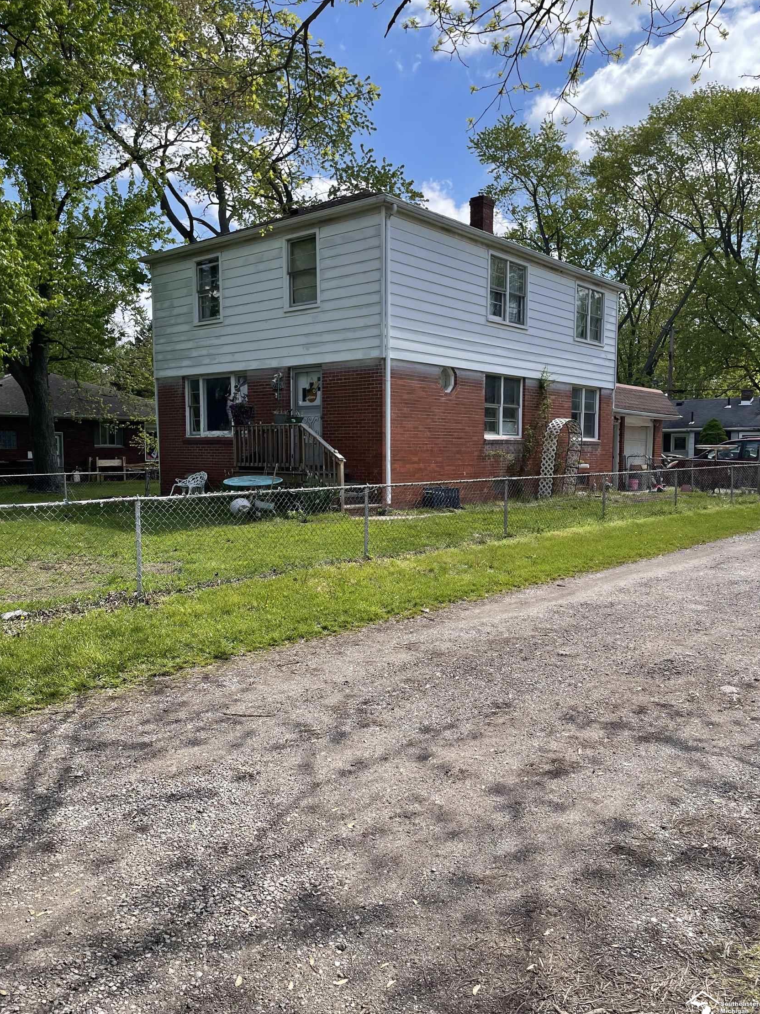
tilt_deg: -3.3
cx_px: 378
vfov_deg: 65.3
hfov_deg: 51.3
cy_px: 505
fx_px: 790
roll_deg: +0.6
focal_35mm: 27
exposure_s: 1/1742
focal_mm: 4.2
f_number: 1.6
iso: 32
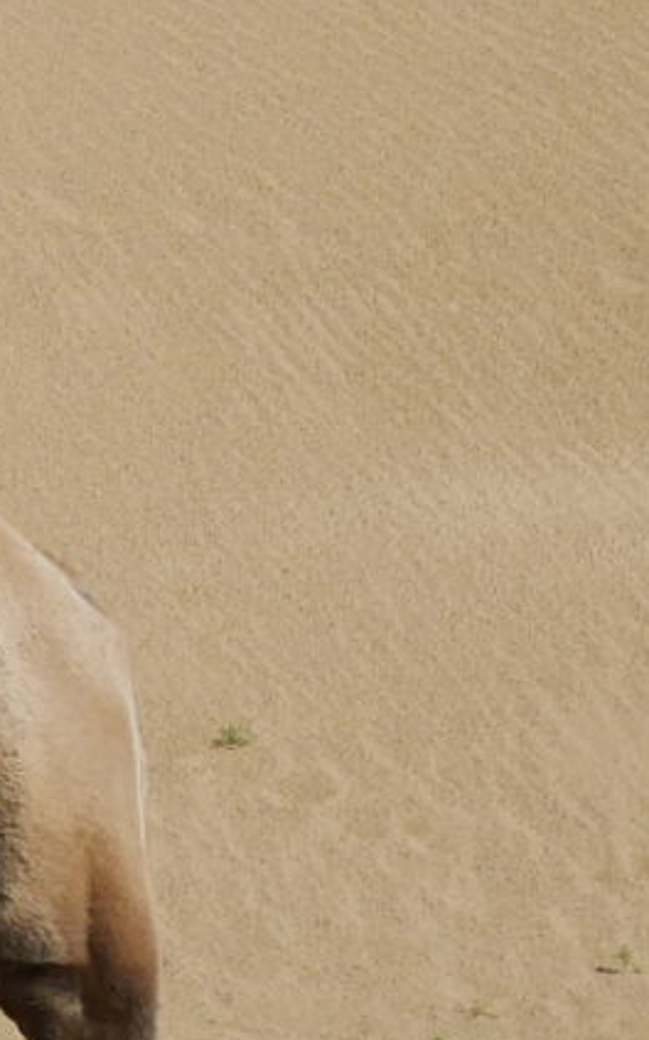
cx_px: -1726
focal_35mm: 154
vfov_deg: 13.3
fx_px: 4363
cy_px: -103
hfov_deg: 7.0
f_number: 5.6
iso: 200
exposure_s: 1/500
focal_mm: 12
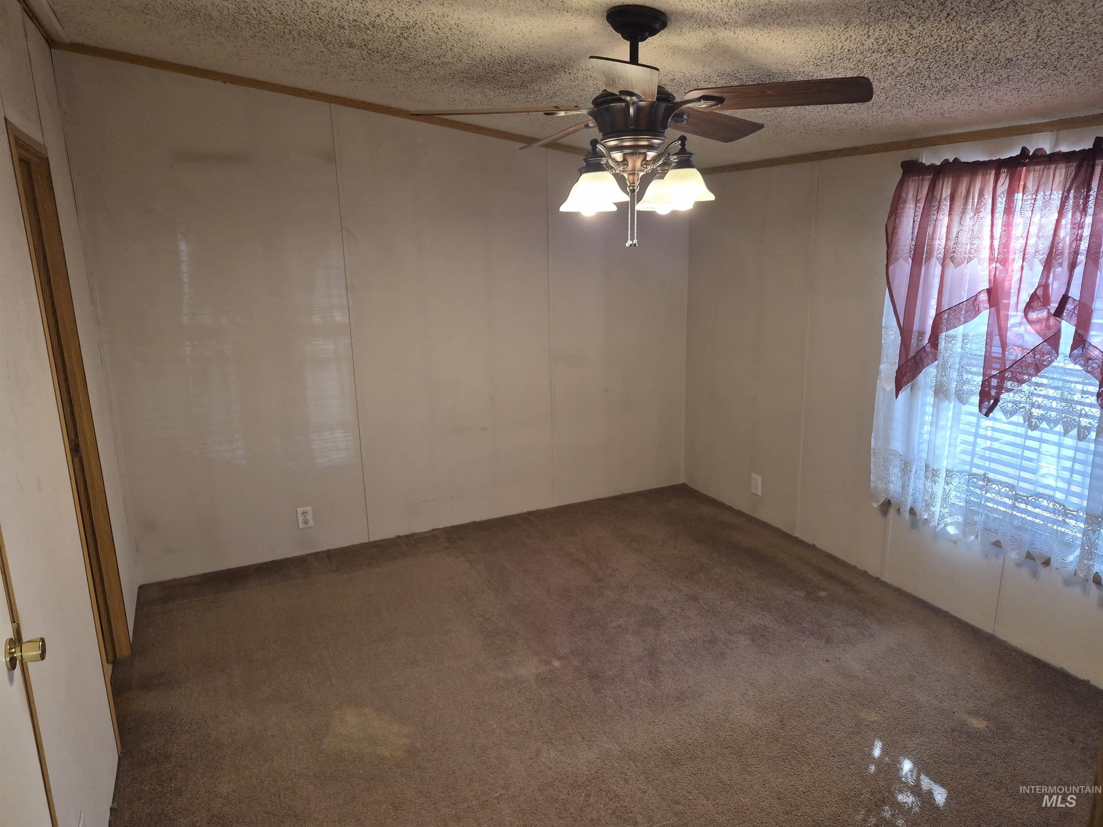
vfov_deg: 58.9
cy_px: 414
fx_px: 733
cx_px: 552
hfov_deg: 73.9
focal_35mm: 23
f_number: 1.8
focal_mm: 5.4
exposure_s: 1/120
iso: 250
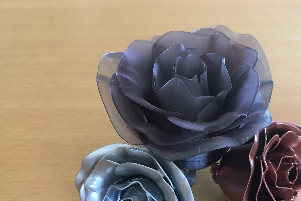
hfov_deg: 45.1
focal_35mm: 43
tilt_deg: -37.0
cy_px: 160
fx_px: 359
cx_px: 185
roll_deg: +0.7
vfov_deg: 30.5
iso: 125
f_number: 2.2
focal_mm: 4.15
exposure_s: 1/33
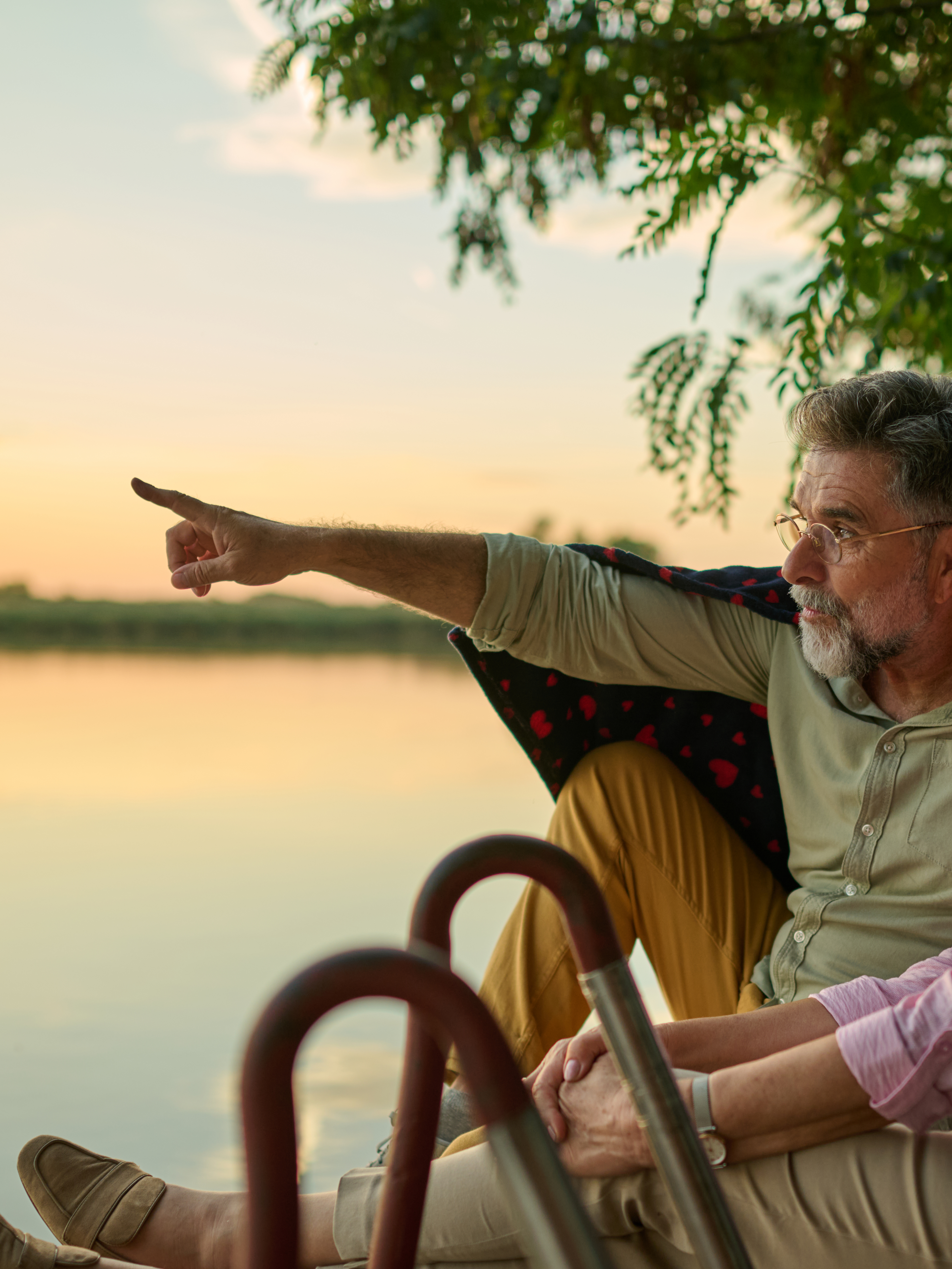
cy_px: 712
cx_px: 602
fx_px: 2127
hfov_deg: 25.2
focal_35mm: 58
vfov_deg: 33.2
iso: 125
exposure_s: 1/500
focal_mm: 35
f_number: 1.8
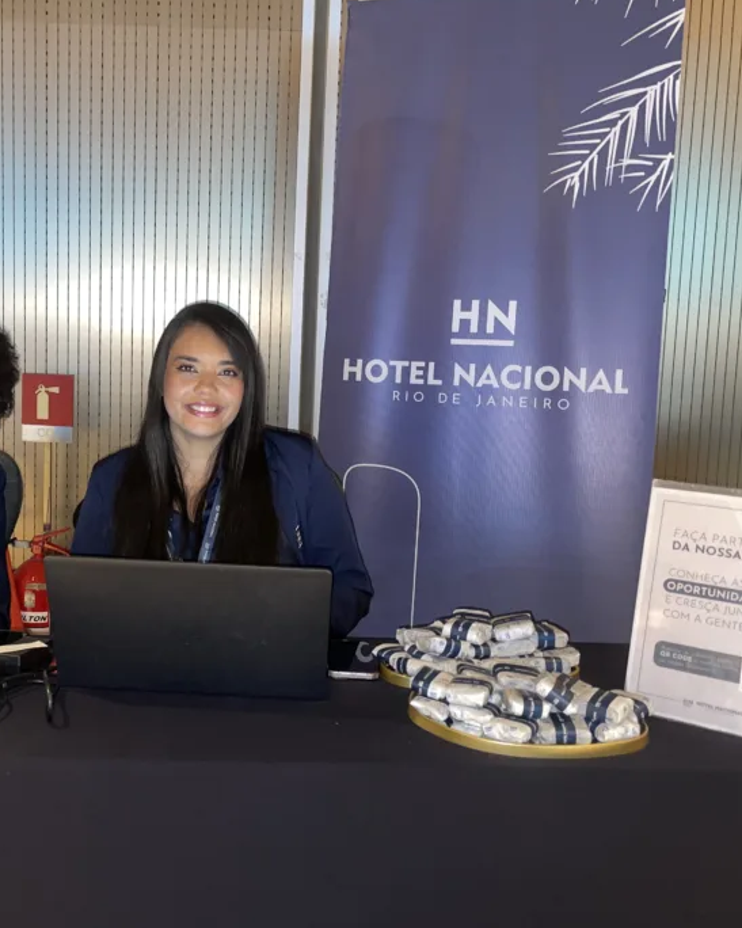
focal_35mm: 38
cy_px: 434
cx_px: 195
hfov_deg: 38.3
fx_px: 1043
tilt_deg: -6.3
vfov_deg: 47.9
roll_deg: -1.2
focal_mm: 4.2
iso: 100
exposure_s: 1/5
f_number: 1.6
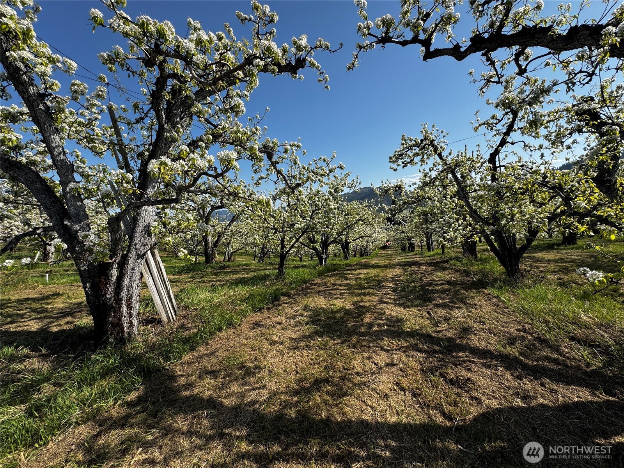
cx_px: 312
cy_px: 234
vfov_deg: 85.7
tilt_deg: -2.9
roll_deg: +3.4
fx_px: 252
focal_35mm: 14
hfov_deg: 102.1
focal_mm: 2.22
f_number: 2.2
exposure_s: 1/1536
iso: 50
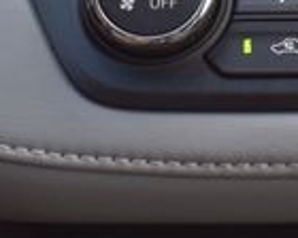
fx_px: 1252
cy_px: -164
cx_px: 421
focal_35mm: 142
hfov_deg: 13.0
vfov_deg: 10.4
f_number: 7.1
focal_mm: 22
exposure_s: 1/40
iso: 400
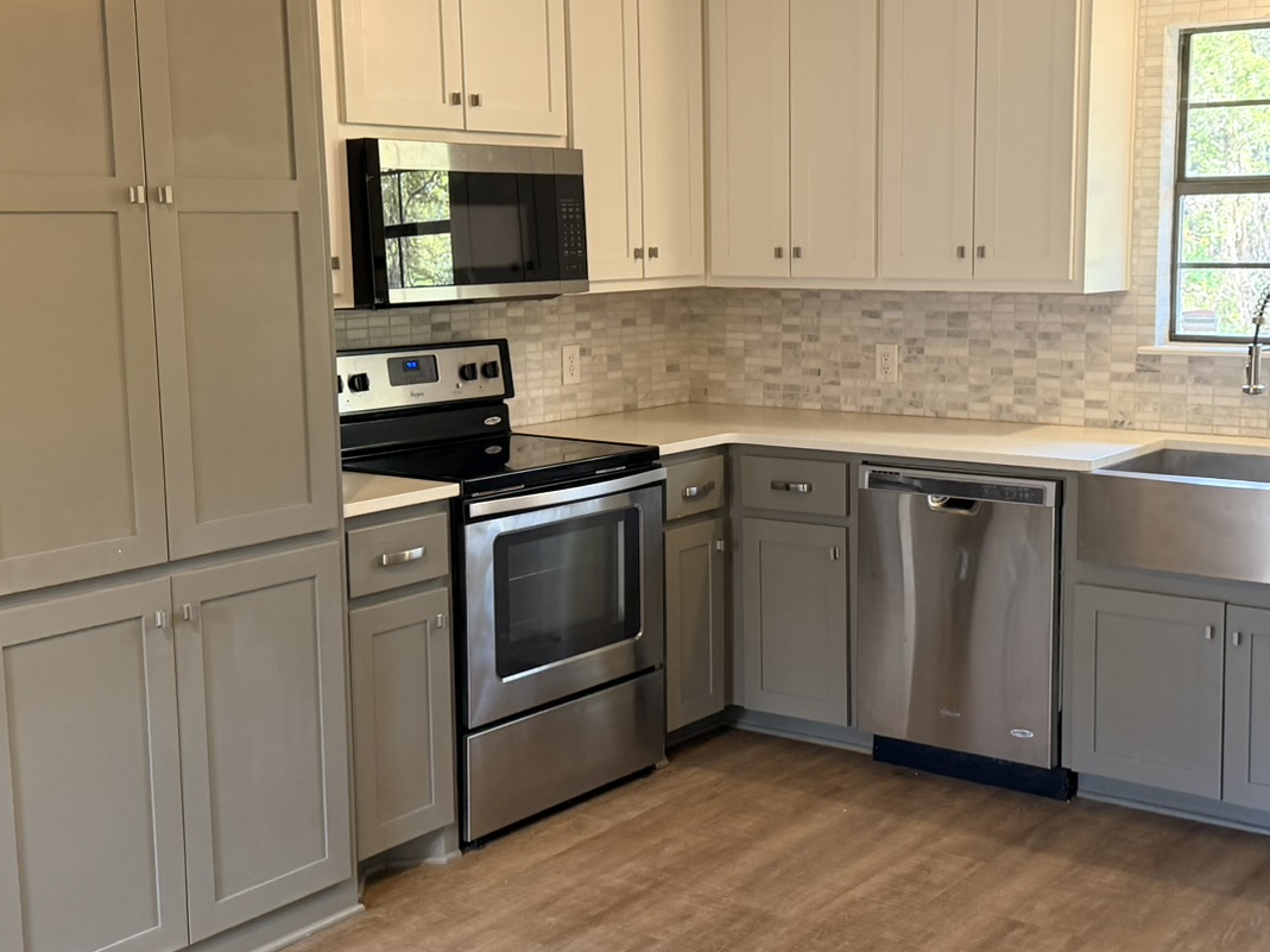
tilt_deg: -8.0
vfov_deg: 31.5
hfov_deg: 41.0
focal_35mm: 46
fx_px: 1687
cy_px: 440
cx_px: 767
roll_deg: +0.5
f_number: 1.78
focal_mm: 6.76
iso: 200
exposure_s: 1/60
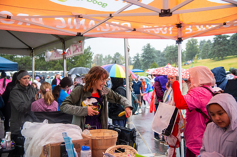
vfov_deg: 29.2
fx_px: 303
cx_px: 118
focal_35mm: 46
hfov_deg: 42.8
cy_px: 78
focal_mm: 46
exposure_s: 1/320
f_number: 4
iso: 2500
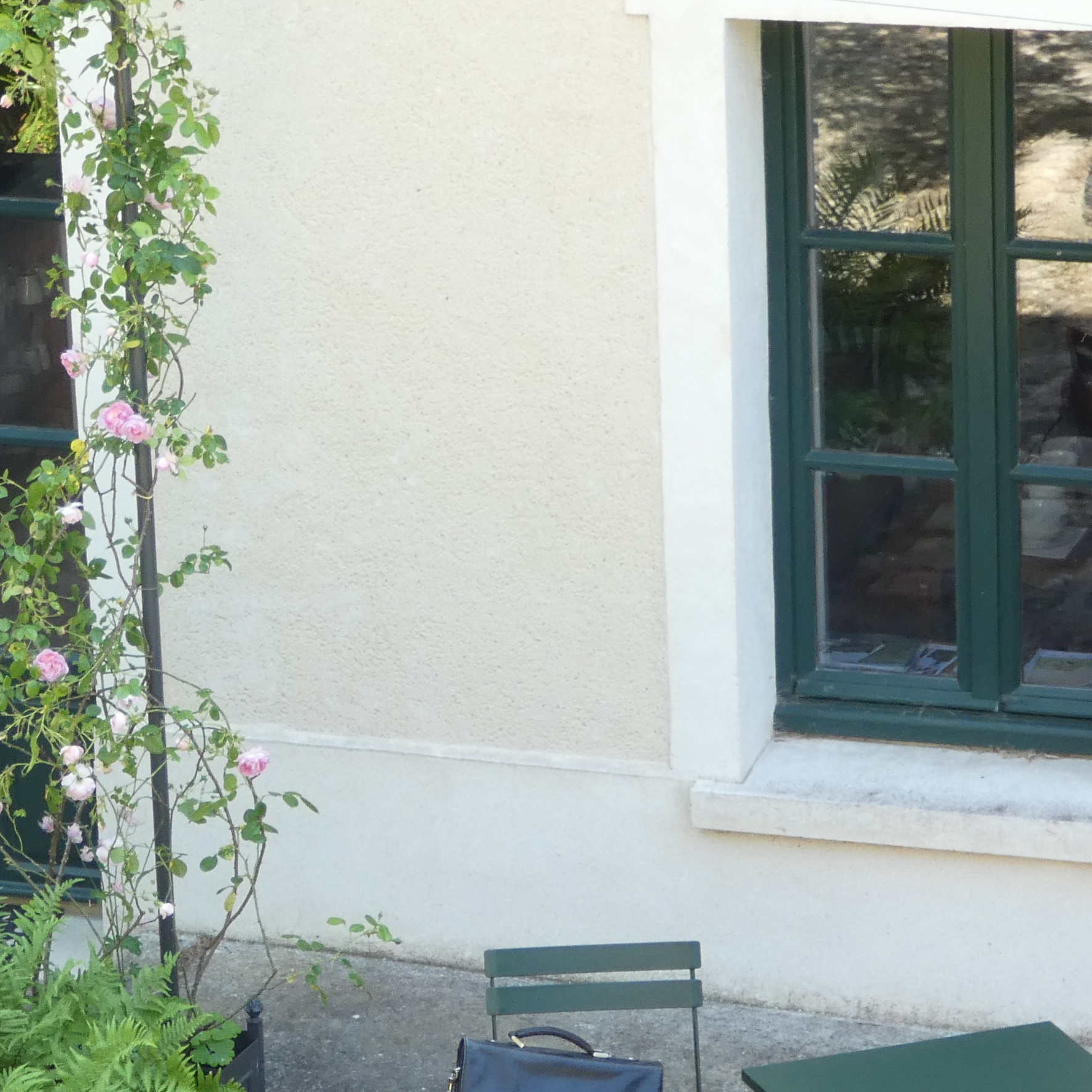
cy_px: 668
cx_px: 183
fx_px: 6603
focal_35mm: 185
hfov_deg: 9.4
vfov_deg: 9.5
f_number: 4.4
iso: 160
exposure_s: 1/80
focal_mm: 13.7
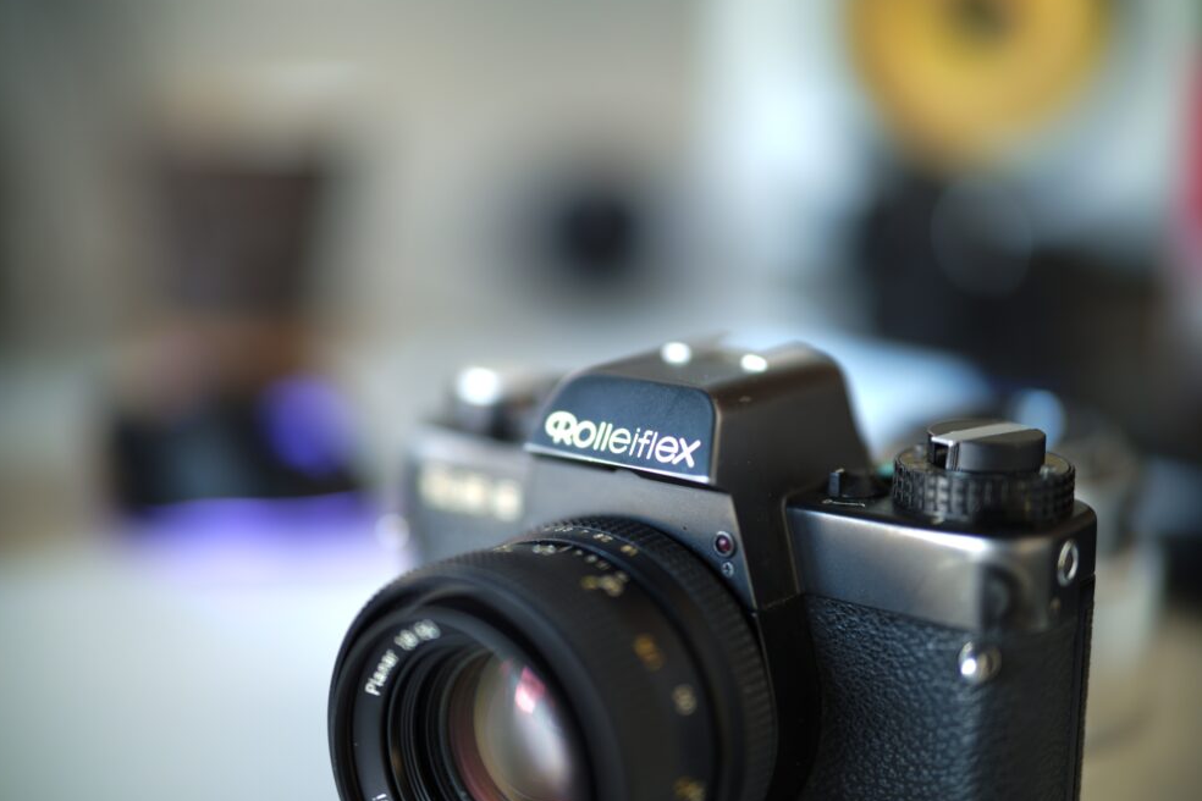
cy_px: 400
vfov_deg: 26.0
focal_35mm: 52
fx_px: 1736
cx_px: 611
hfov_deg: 38.2
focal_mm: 50
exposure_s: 1/50
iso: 100
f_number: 1.2
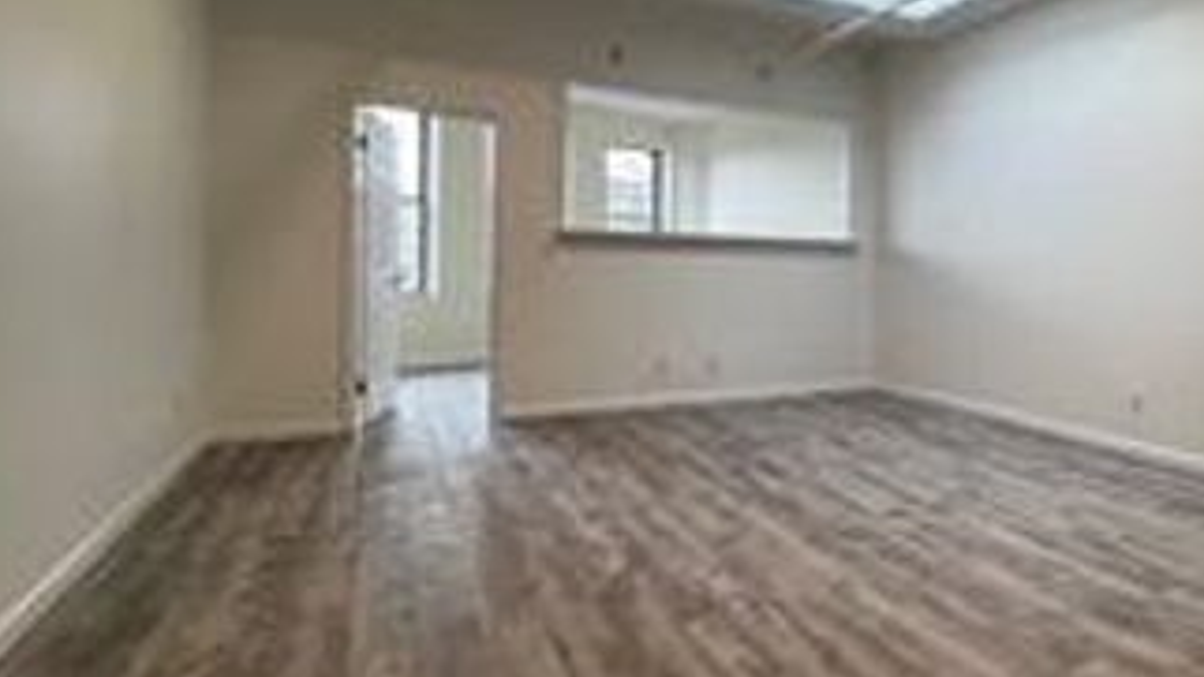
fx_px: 702
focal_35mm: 22
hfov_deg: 77.1
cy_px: 275
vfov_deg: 51.2
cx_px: 853
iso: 80
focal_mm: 1.57
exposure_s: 1/120
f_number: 1.8
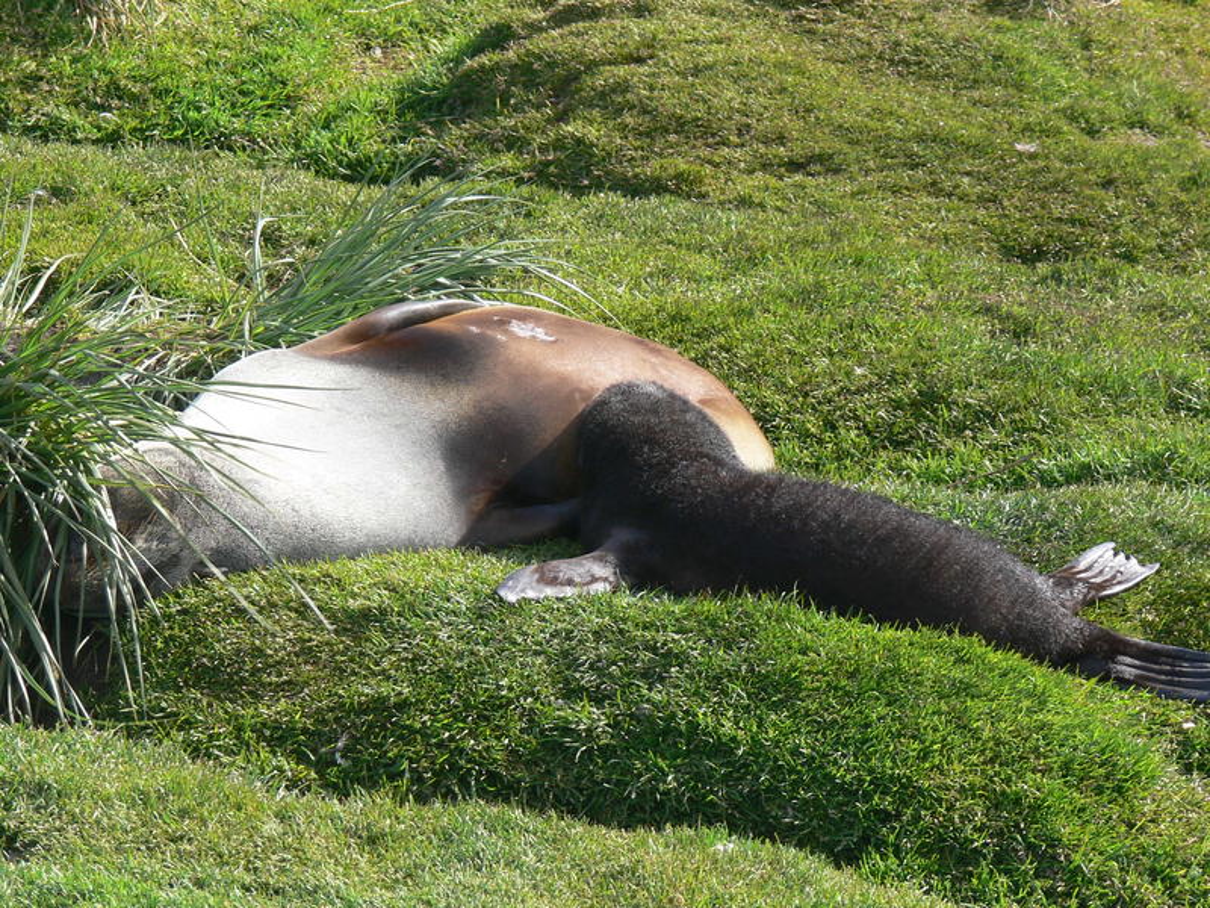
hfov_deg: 7.8
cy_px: 454
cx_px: 605
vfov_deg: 5.8
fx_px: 8914
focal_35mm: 255
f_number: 5.6
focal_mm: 42.3
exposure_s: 1/125
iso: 80
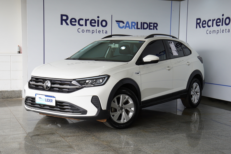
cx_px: 116
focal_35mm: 54
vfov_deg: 25.1
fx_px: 347
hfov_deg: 36.9
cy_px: 77
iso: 100
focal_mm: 36
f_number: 5.6
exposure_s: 1/80
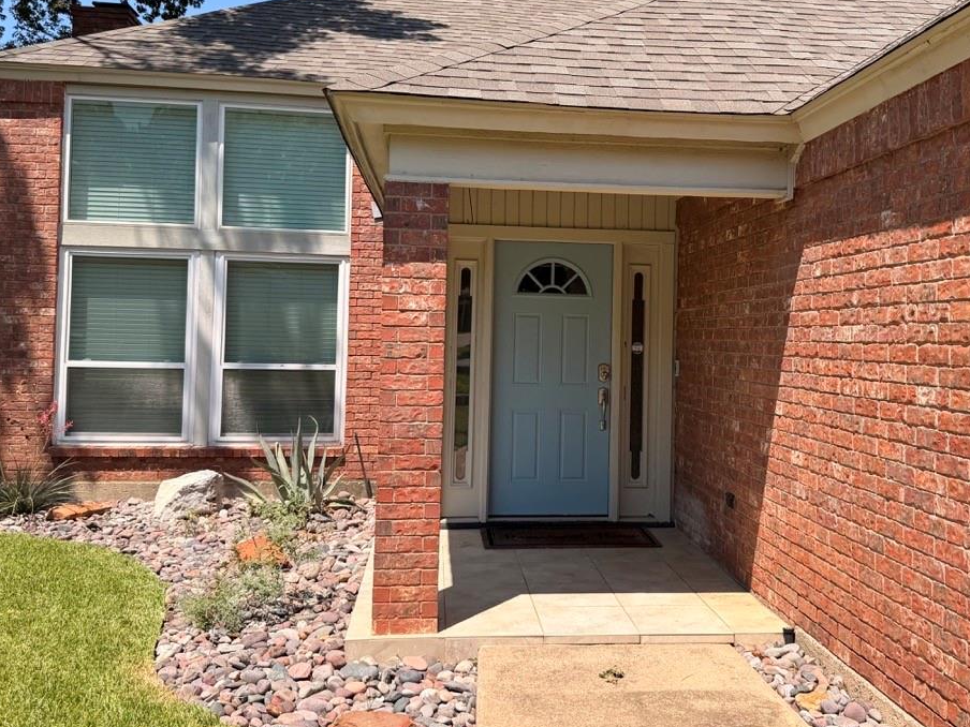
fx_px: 953
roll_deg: -1.7
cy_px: 313
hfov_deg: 53.7
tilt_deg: +2.4
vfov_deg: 41.7
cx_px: 563
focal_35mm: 34
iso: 80
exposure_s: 1/3953
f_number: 1.78
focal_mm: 6.76
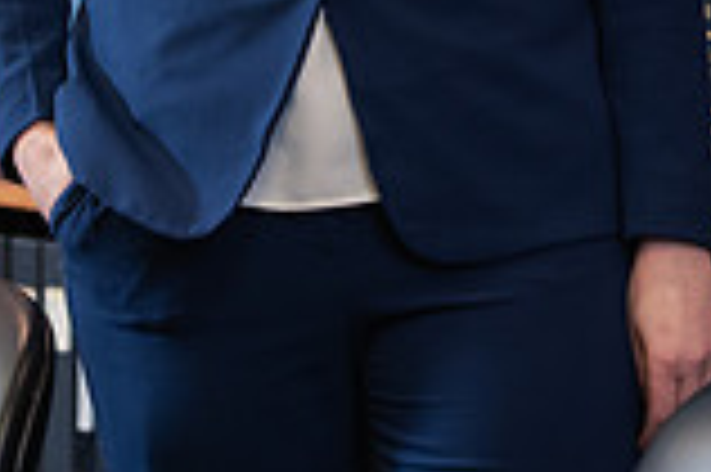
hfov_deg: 7.0
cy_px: -254
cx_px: 270
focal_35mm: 294
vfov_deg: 4.6
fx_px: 5800
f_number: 3.5
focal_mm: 80
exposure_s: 1/125
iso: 1000
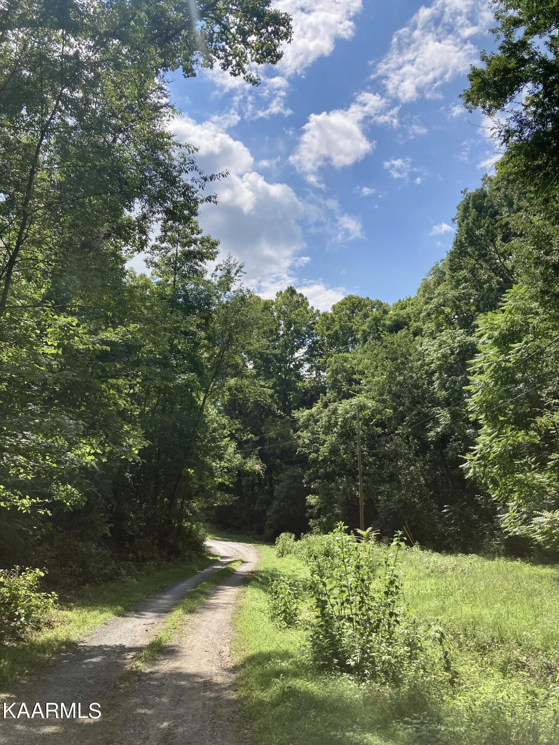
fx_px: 603
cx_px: 280
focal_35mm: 28
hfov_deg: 49.7
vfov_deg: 63.4
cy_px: 372
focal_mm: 3.99
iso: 20
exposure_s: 1/2857
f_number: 1.8
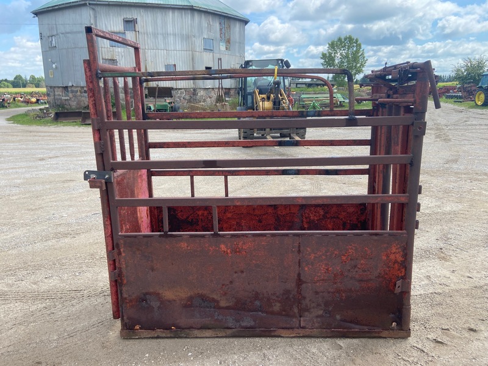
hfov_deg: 67.3
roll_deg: -0.2
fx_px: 367
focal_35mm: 26
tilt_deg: -16.1
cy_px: 183
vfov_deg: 53.1
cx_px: 244
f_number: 1.8
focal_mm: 4.25
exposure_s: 1/934
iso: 32
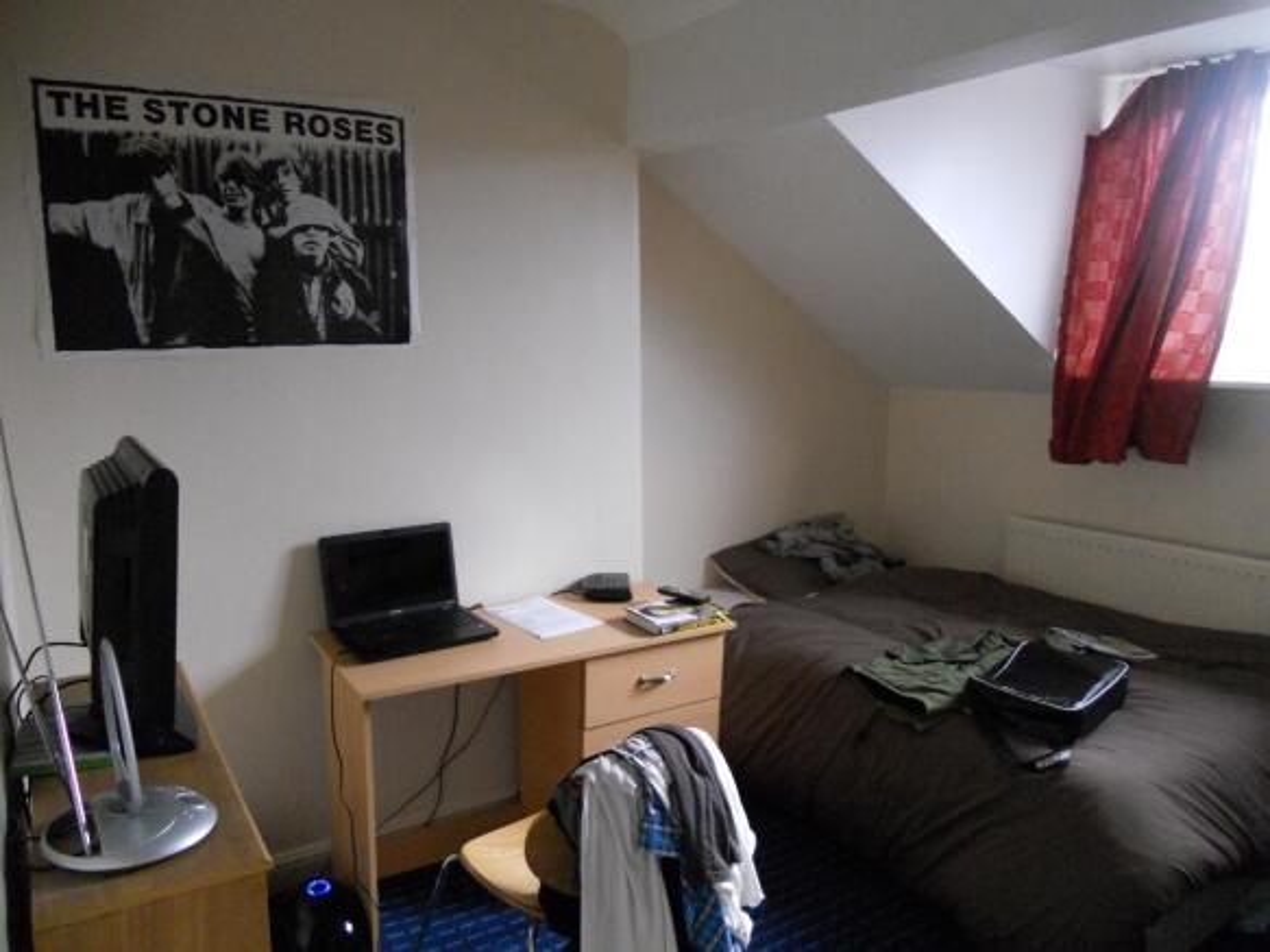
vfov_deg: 51.3
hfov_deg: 65.3
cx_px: 635
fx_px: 990
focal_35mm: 27
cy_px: 476
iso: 400
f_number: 3.2
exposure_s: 1/25
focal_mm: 4.9
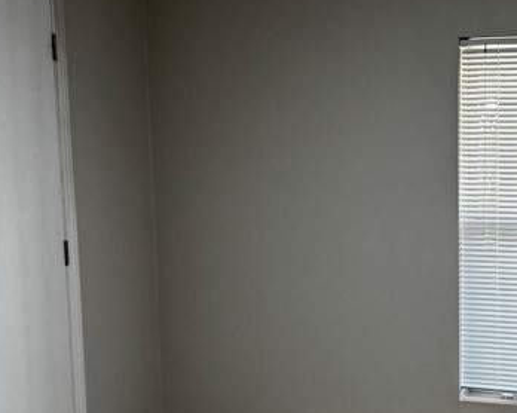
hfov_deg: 26.9
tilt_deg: -8.6
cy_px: 290
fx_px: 1055
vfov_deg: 22.0
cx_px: 434
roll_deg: +0.0
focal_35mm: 69
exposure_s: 1/60
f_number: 1.78
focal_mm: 6.76
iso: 160
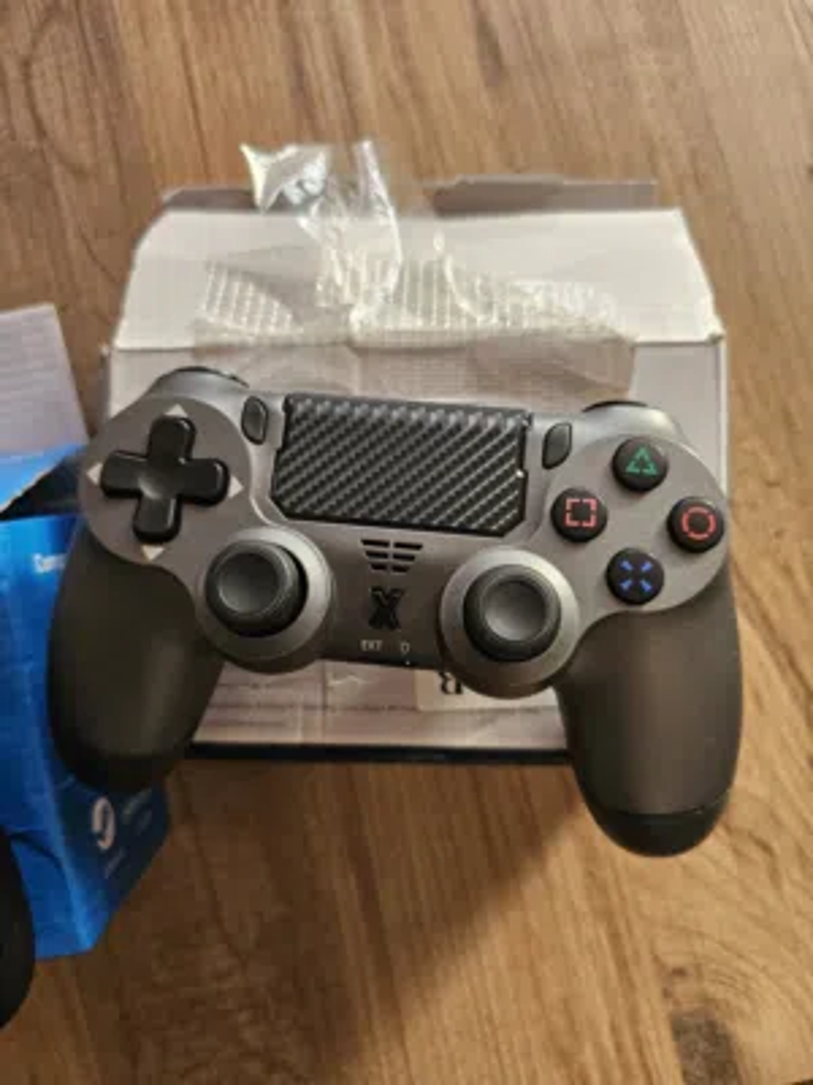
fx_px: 720
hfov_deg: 58.9
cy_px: 542
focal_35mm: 23
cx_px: 406
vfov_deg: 73.9
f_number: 1.7
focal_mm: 6.3
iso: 250
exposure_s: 1/100
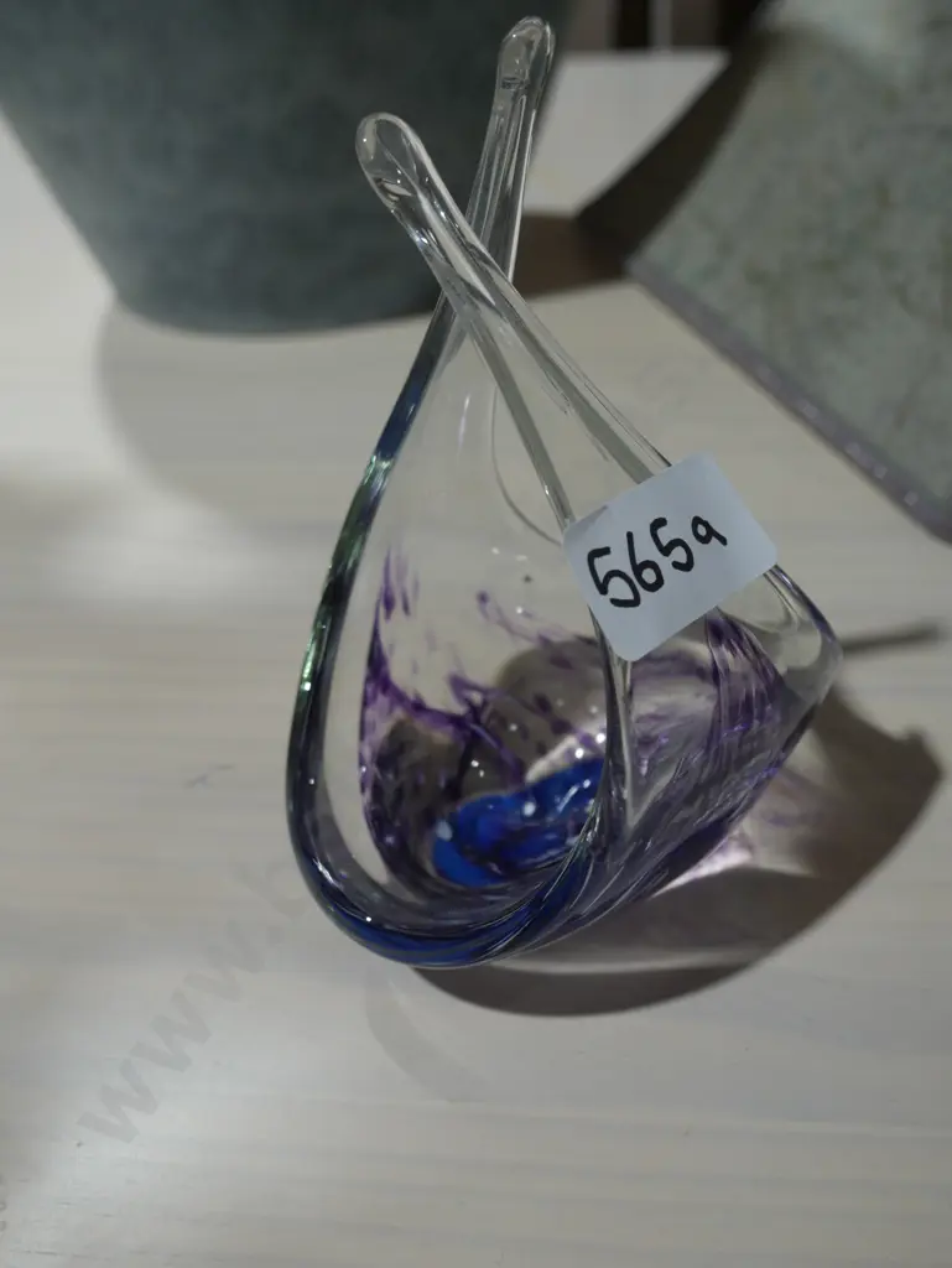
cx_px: 476
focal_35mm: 40
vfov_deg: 46.8
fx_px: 1466
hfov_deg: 36.0
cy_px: 634
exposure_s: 1/60
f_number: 4.5
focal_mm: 20
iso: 250
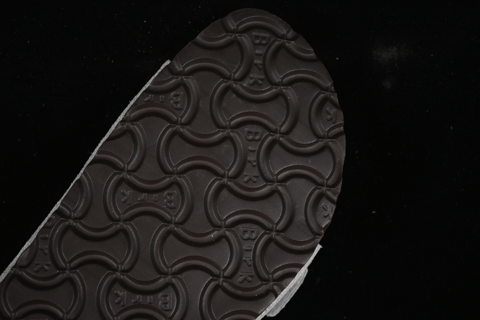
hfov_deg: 27.0
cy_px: 160
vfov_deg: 18.2
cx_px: 240
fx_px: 1000
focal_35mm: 75
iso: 160
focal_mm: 50
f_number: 6.3
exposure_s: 1/60
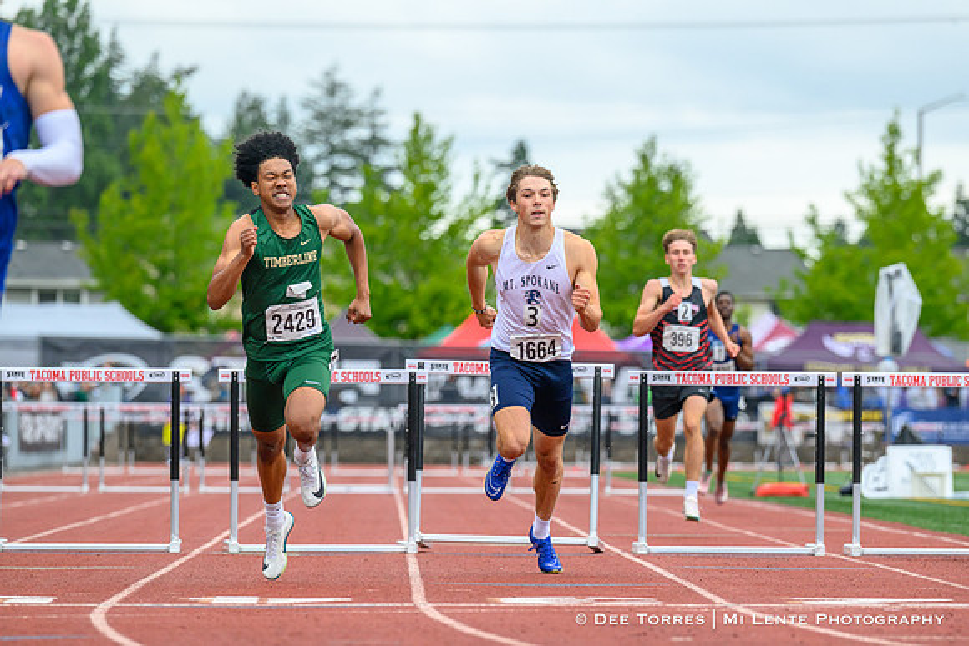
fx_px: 6279
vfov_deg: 5.9
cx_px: 559
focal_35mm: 233
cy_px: 365
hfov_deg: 8.8
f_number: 4.5
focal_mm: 200
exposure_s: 1/1600
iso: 500
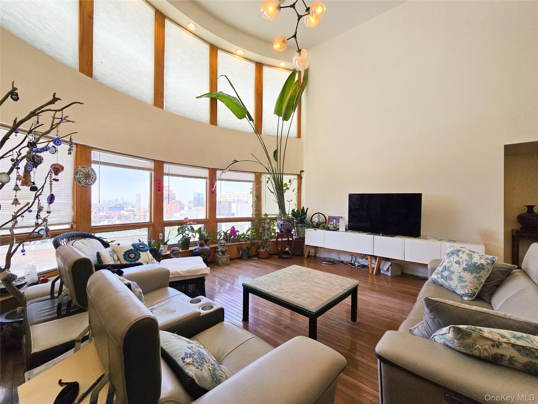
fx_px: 202
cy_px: 202
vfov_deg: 89.9
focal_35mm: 13
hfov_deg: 106.2
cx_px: 269
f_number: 2.2
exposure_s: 1/120
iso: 64
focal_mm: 2.2
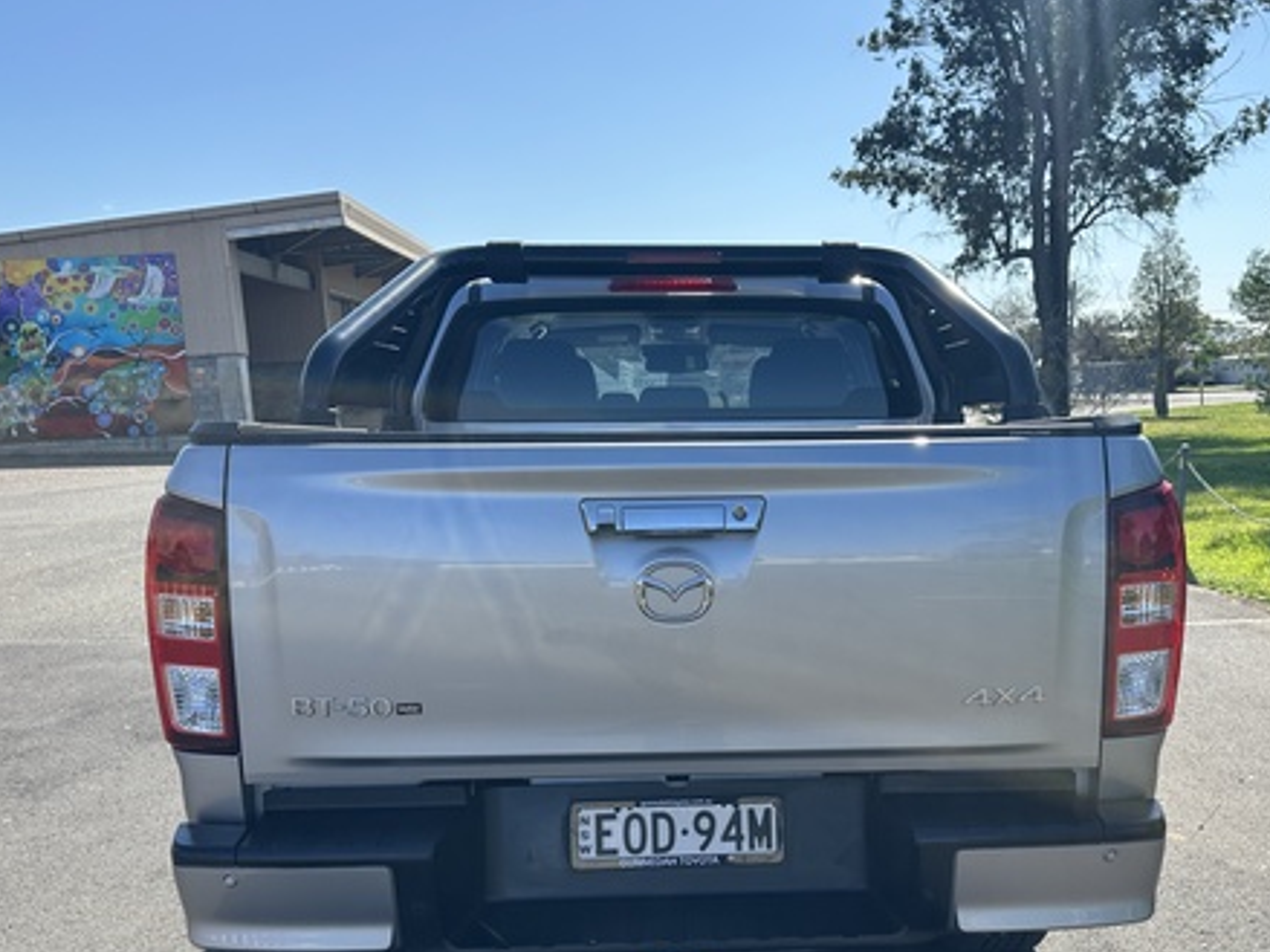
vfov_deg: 40.3
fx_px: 1284
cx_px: 723
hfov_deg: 52.5
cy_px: 611
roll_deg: +3.5
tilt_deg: -7.1
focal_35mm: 35
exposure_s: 1/2732
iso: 80
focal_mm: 6.86
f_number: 1.78
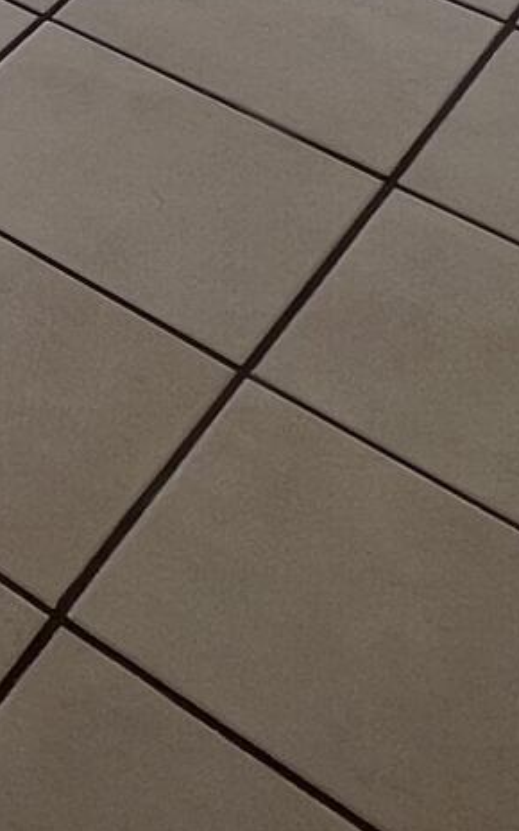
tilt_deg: -13.0
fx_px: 2014
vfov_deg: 16.6
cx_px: -884
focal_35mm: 89
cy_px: -901
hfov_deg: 11.2
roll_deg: +2.1
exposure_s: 1/183
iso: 32
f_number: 1.8
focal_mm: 1.57
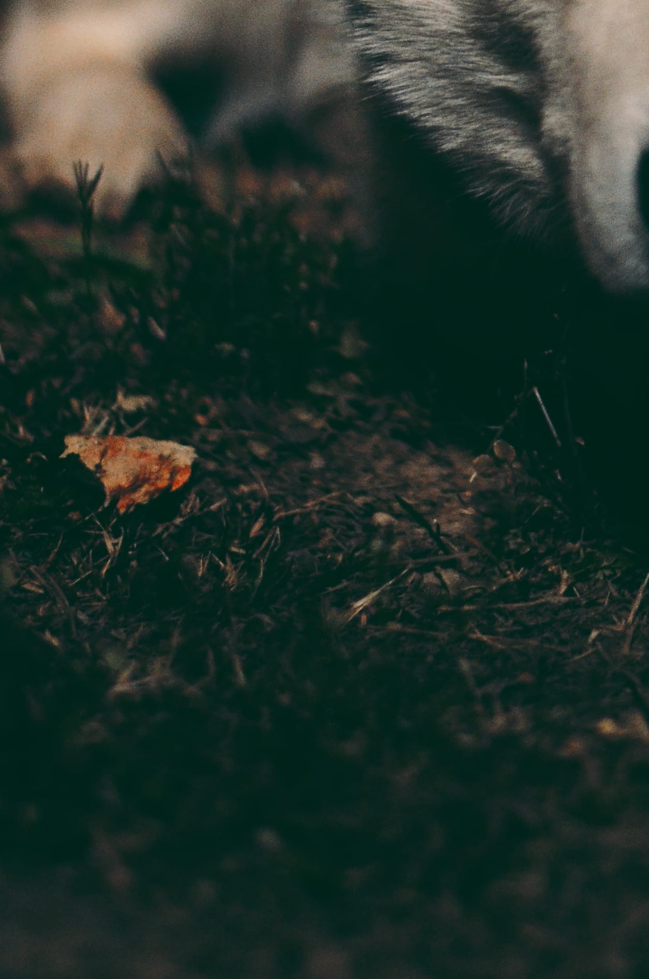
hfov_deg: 7.0
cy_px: -218
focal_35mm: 195
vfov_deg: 10.4
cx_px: 819
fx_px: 5297
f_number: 1.8
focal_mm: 50
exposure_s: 1/160
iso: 1250
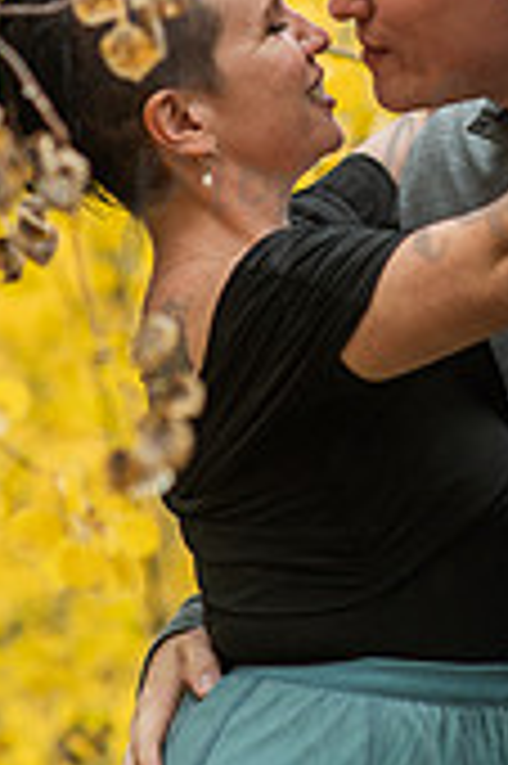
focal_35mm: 225
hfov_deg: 6.1
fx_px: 4772
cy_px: 171
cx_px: 335
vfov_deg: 9.1
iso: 500
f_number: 2.5
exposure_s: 1/250
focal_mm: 85
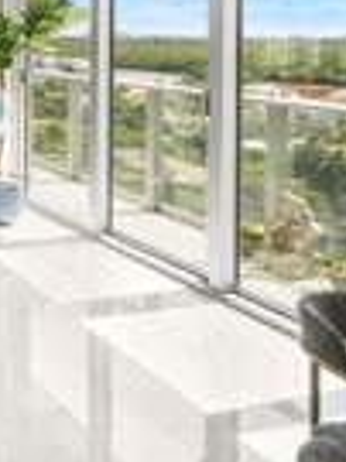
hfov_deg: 19.6
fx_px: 547
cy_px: 116
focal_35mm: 41
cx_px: -339
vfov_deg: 44.3
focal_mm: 12
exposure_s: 1/160
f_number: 8
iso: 400
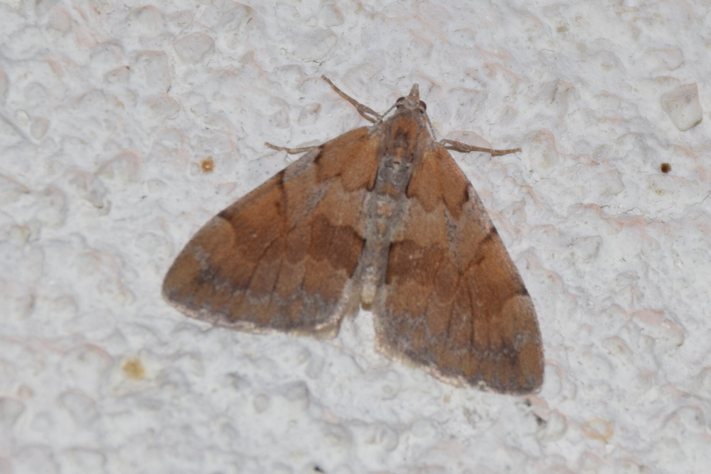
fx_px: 4147
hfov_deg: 9.8
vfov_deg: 6.5
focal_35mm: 210
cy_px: 237
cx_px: 356
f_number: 6.3
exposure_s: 1/60
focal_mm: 140
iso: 320
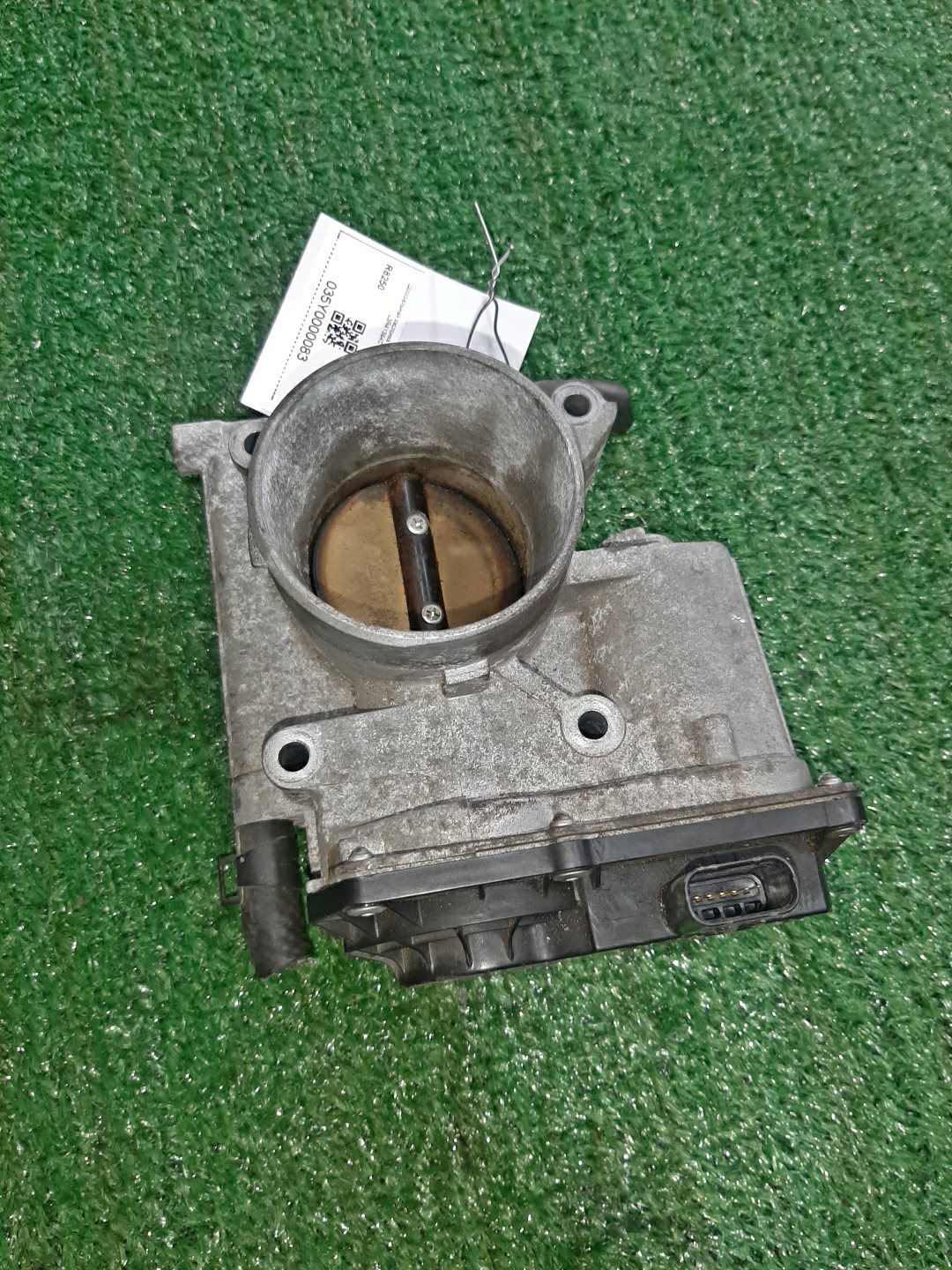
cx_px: 476
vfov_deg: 67.3
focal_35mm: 26
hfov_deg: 53.1
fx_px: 953
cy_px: 635
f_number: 1.7
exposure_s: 1/50
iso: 102
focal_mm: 3.93
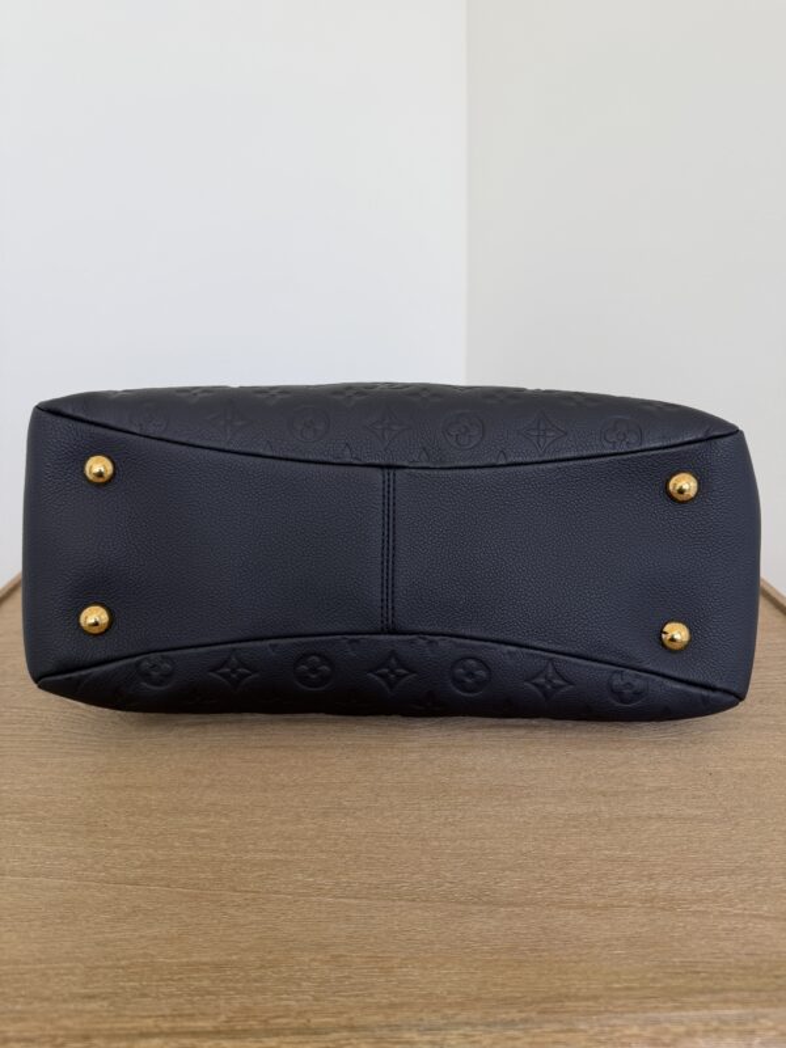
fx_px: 727
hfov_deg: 56.8
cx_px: 393
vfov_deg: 71.6
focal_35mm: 24
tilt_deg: -20.3
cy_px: 524
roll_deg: +1.8
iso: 64
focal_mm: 6.76
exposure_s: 1/226
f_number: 1.78
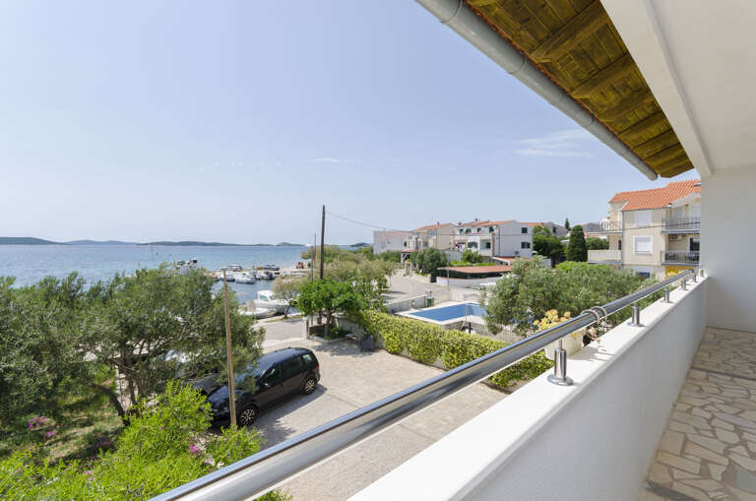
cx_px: 378
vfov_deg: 77.1
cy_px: 250
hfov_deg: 100.5
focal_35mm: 15
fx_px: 314
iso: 100
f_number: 8
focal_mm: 10
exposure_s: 1/200
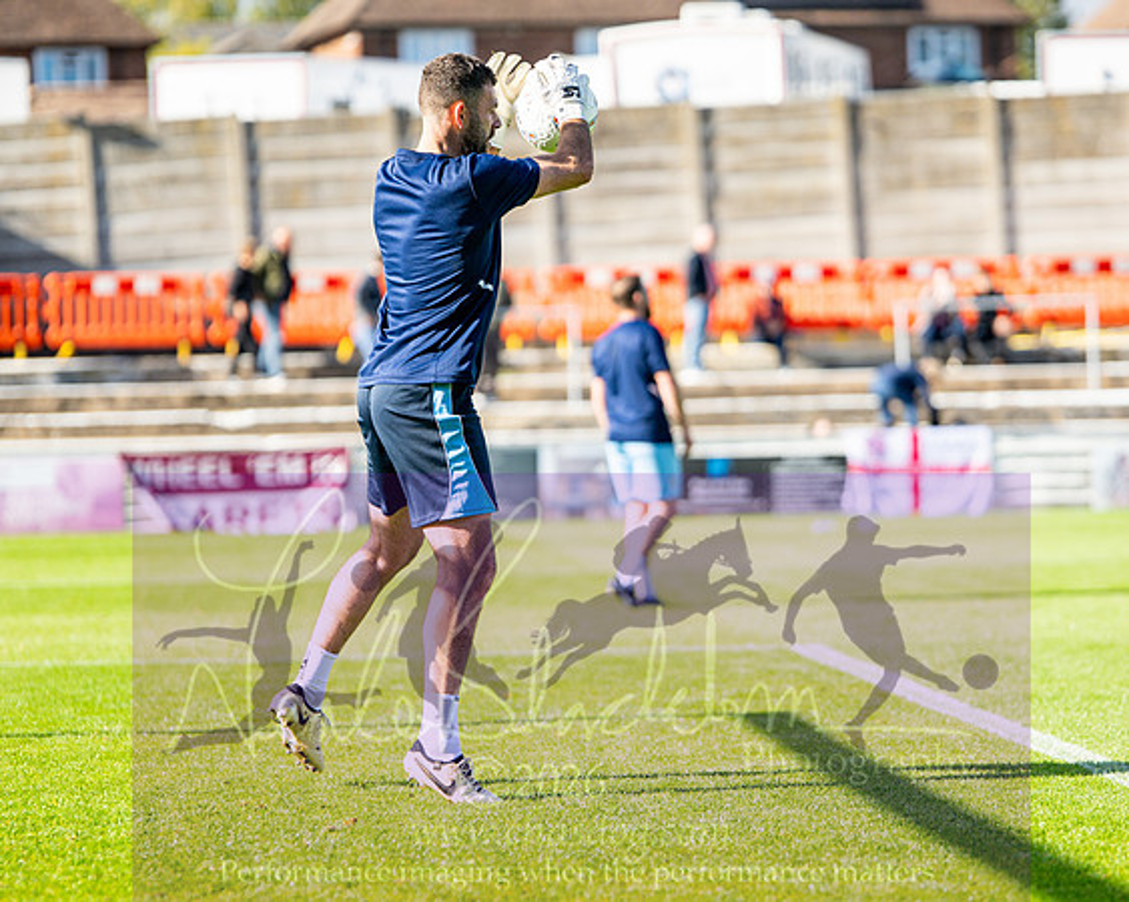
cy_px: 451
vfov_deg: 10.8
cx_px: 654
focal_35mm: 143
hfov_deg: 13.5
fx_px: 4780
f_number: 1.6
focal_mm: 85
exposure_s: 1/3200
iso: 100
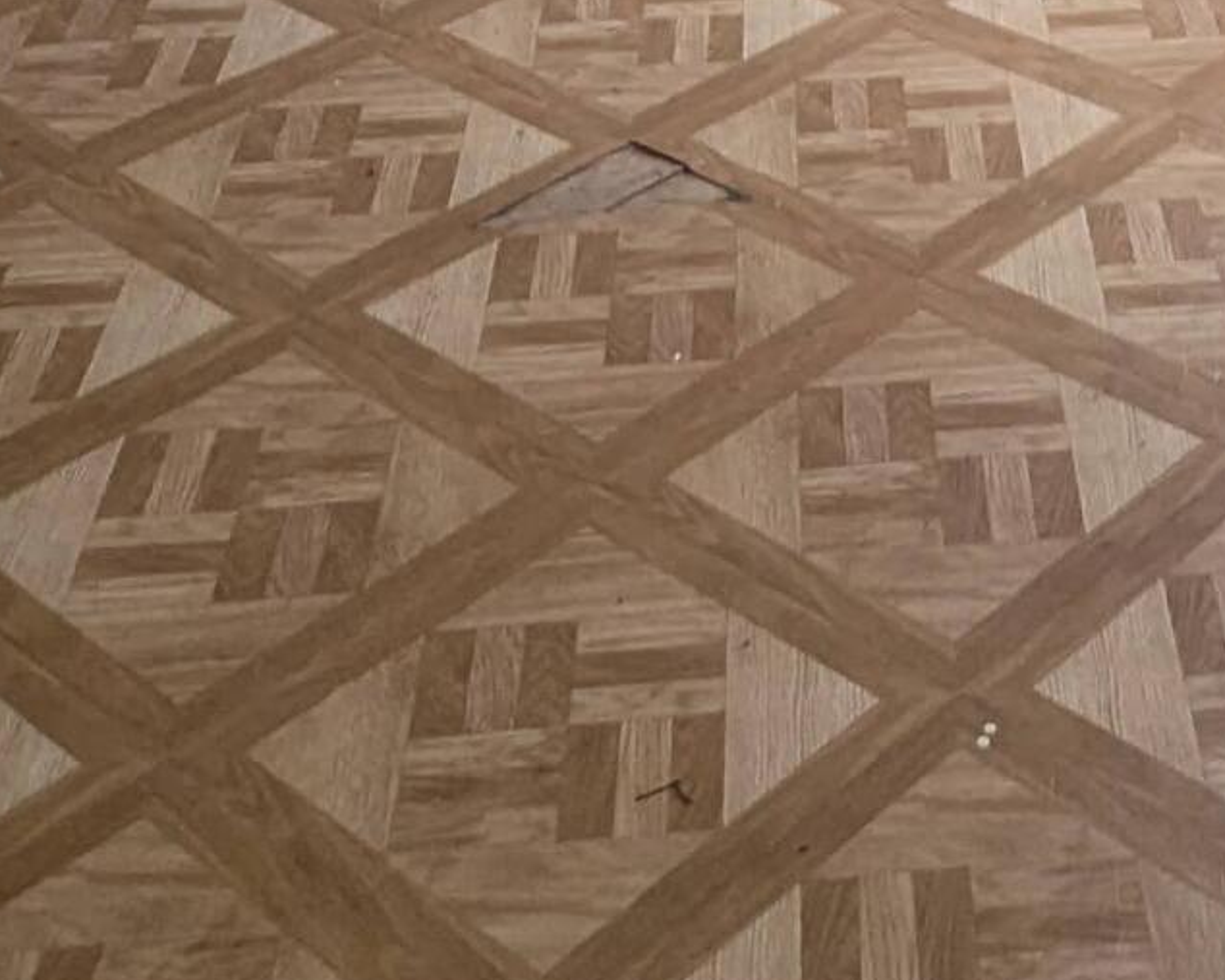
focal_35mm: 74
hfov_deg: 24.9
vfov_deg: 15.8
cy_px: -1046
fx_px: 2682
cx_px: 1119
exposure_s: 1/124
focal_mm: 2.35
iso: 50
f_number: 2.2
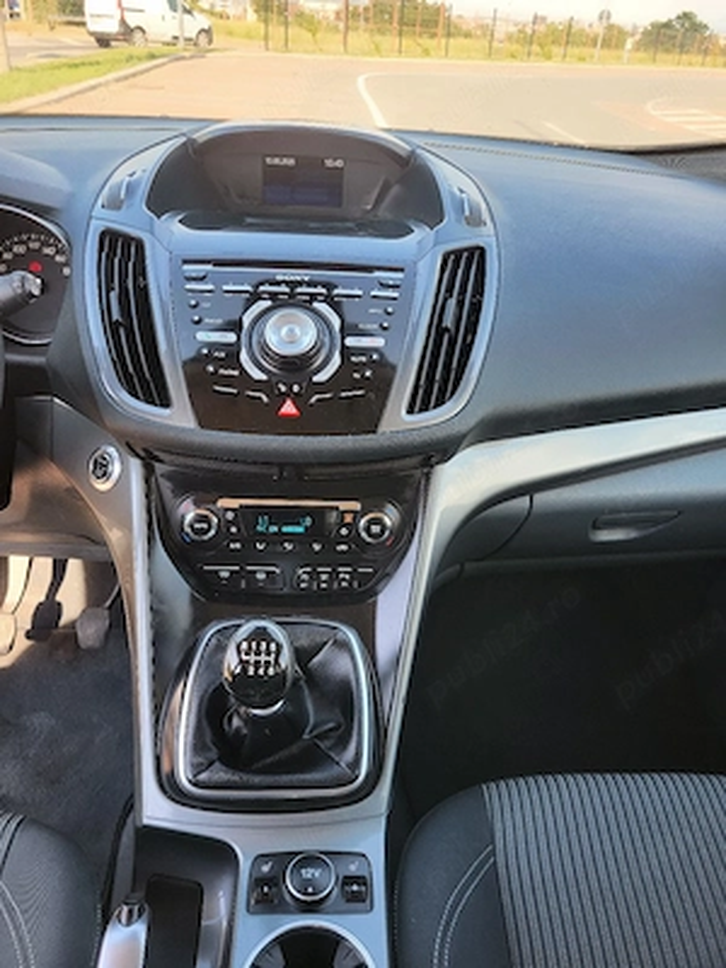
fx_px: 727
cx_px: 363
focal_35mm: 26
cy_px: 484
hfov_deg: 53.1
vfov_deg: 67.3
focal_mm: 5.4
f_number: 1.8
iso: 40
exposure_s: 1/101
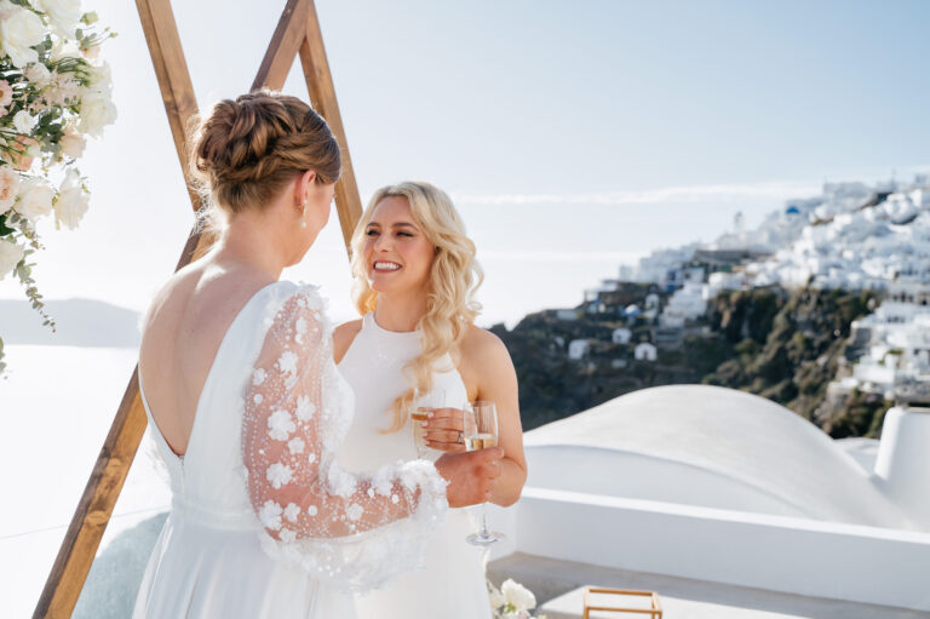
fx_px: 1058
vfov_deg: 32.6
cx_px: 465
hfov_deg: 47.4
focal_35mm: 41
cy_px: 310
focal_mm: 41
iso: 100
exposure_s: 1/800
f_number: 4
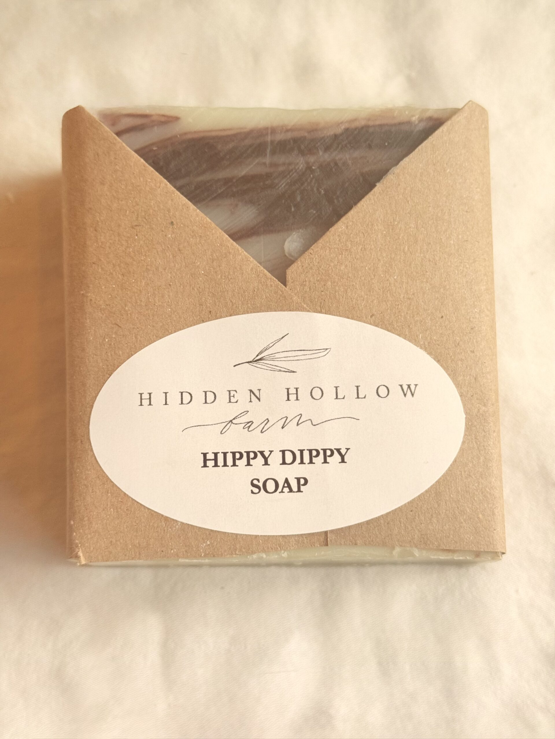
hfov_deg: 30.3
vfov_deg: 39.7
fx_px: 1026
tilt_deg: -77.0
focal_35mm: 48
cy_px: 370
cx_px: 278
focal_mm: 6.76
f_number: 1.78
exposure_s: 1/60
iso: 125
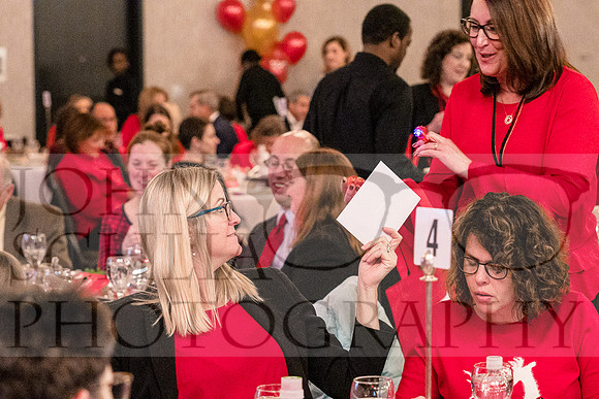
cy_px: 200
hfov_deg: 19.5
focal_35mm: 105
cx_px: 300
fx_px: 1747
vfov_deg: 13.0
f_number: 4
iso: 6400
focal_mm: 70
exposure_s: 1/100
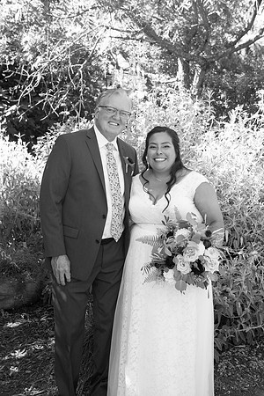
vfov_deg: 41.1
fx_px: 528
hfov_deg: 28.1
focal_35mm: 48
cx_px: 132
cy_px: 198
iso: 640
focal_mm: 48
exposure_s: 1/320
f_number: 4.5
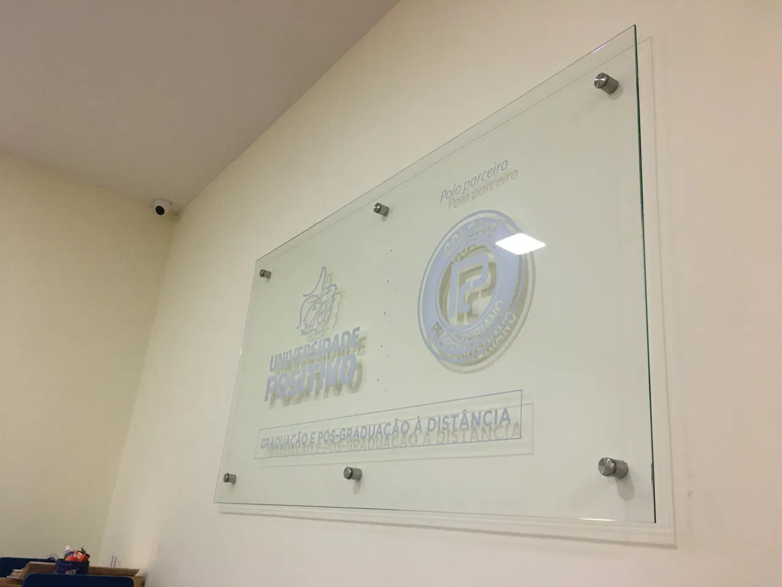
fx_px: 655
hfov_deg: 61.7
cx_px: 391
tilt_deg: +19.2
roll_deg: -4.8
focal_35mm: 29
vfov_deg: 48.2
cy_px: 294
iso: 100
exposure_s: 1/30
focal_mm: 4.15
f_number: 2.2
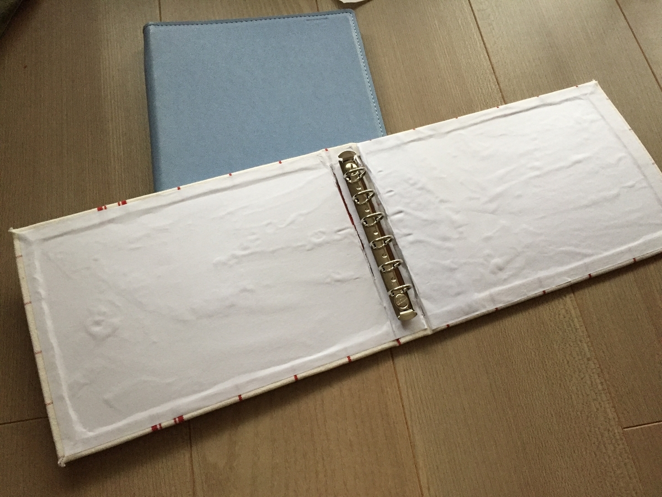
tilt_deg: -65.6
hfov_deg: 61.7
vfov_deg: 48.2
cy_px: 248
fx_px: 555
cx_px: 331
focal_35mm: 29
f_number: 2.2
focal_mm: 4.15
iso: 200
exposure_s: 1/30
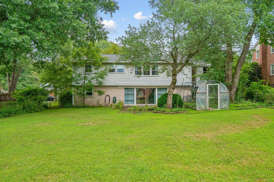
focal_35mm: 30
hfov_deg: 61.9
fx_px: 228
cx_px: 137
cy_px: 91
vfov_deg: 43.6
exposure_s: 1/640
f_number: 8
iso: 400
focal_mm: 20
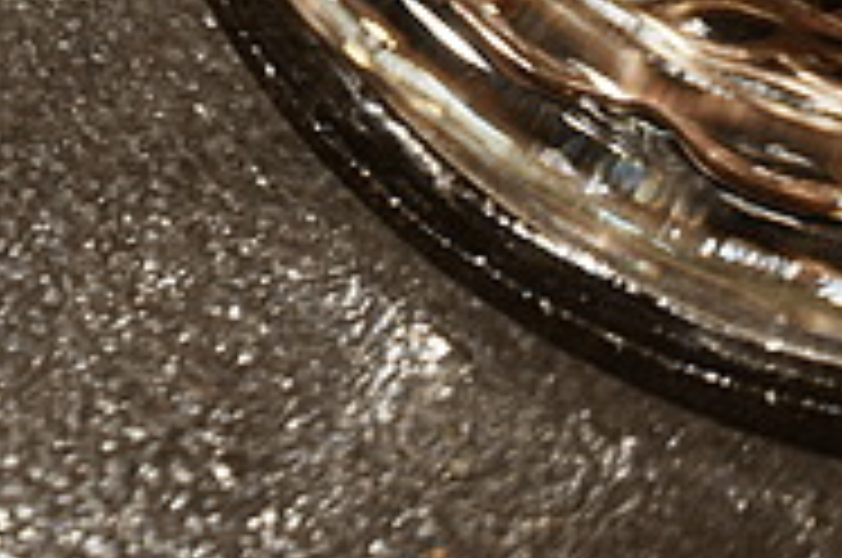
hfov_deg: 10.7
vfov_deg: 7.2
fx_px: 4296
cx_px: -464
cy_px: -531
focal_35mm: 184
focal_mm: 44
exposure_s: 1/25
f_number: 2.8
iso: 125
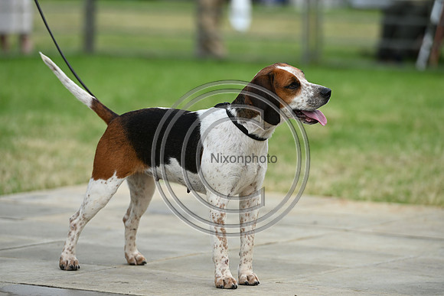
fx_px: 2467
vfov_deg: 6.9
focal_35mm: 200
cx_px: 222
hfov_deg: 10.3
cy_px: 148
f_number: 4.5
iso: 320
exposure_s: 1/1000
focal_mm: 200
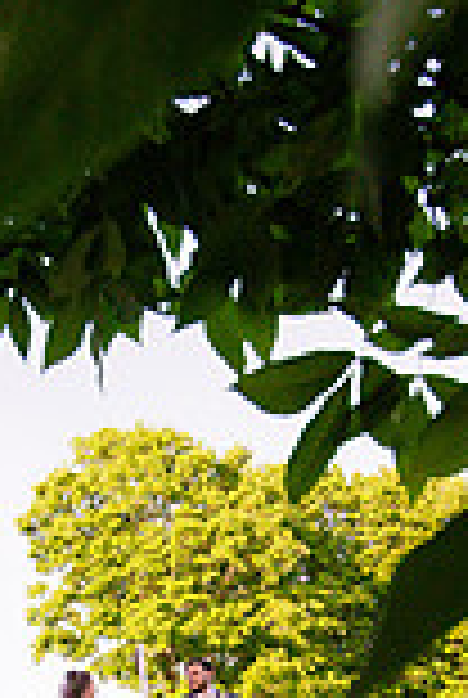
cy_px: 757
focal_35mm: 87
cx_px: 113
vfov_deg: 22.1
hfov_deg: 15.7
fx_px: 1689
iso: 500
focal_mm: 20
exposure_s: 1/1250
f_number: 6.3
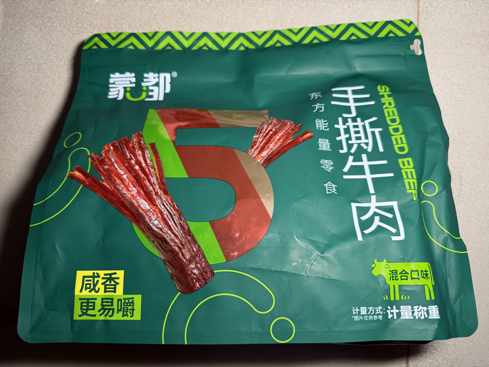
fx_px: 339
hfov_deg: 71.6
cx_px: 244
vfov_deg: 56.8
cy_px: 184
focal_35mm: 24
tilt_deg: -84.3
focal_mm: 6.76
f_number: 1.78
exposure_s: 1/121
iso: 160
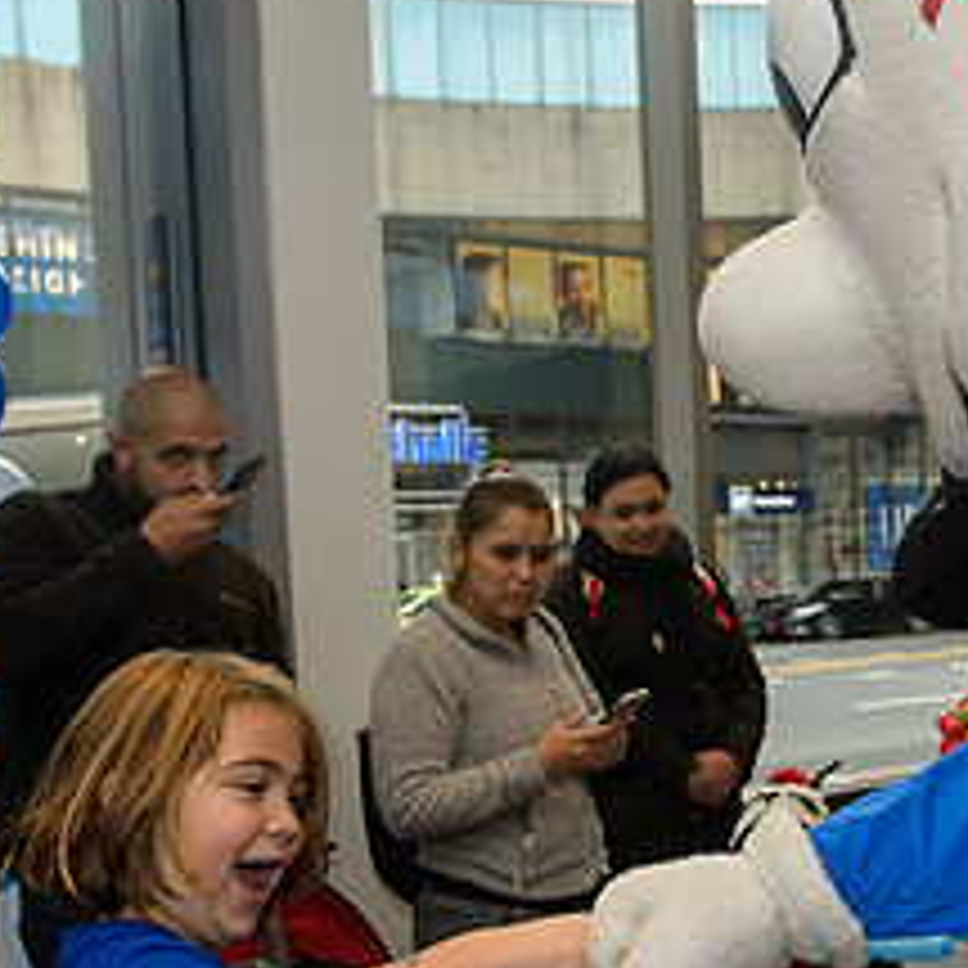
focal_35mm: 55
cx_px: 662
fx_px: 1740
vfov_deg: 30.8
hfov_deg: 30.8
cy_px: 657
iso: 800
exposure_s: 1/125
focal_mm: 24
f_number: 4.5
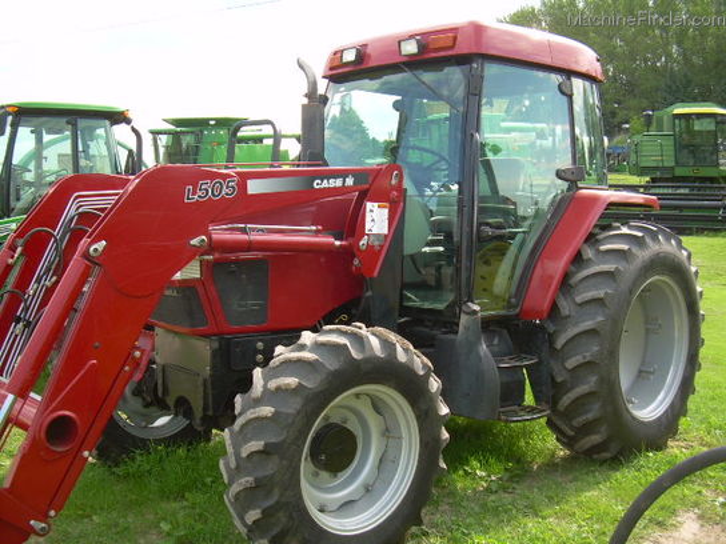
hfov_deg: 49.0
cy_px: 272
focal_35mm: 38
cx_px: 363
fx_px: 797
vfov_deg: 37.7
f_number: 2.8
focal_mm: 6.3
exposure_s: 1/229
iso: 50
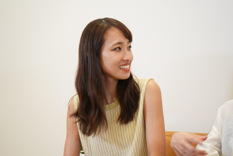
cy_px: 78
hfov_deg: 28.8
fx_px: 453
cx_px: 116
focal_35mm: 70
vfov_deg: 19.5
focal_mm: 70
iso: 2500
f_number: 6.3
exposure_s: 1/100
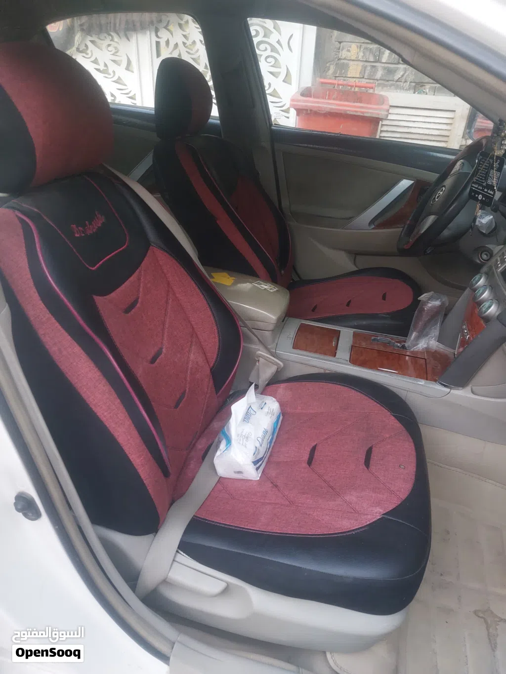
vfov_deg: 71.6
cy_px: 337
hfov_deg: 56.8
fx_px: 468
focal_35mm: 24
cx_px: 253
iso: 400
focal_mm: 5.23
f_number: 1.8
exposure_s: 1/25
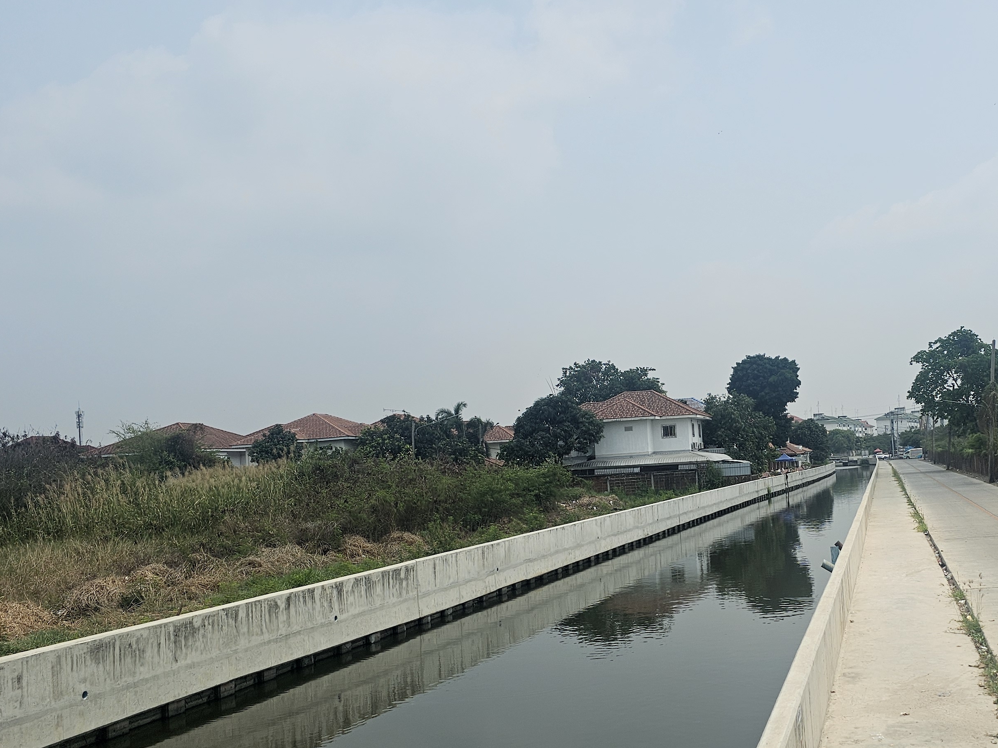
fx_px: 1096
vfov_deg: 37.7
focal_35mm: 38
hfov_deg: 47.6
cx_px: 715
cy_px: 418
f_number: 1.7
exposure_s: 1/1989
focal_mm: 6.3
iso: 10
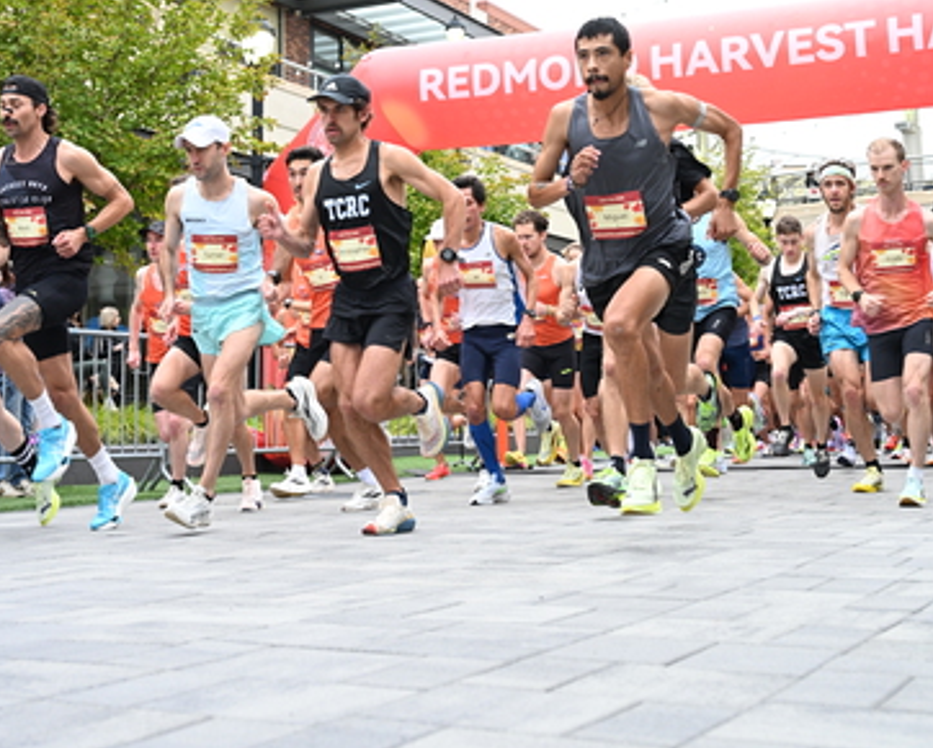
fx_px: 1575
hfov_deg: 33.0
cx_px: 463
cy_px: 181
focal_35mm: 57
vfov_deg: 26.3
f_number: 4
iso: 2000
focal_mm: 40
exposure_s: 1/640
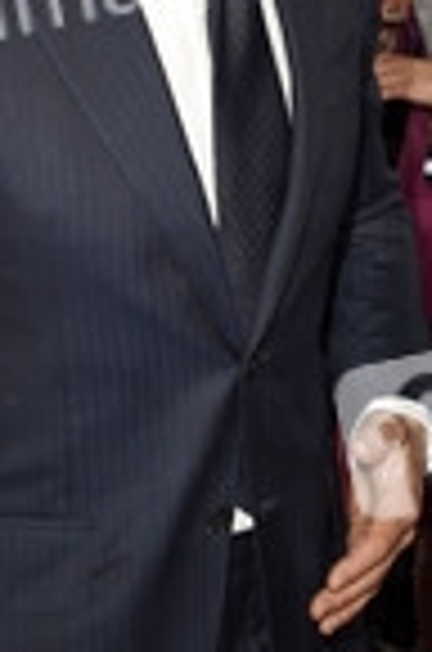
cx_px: 158
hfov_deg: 13.0
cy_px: 189
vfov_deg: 19.4
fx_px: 1899
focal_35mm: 105
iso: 800
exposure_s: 1/250
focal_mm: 38
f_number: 5.6
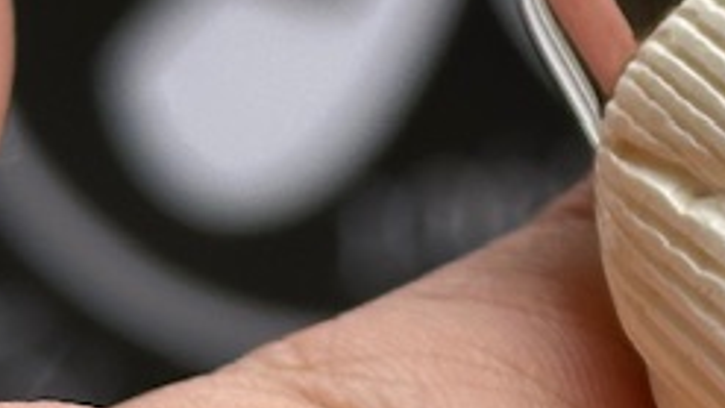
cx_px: 1033
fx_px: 5210
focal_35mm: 271
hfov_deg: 7.8
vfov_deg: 4.5
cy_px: -126
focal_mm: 6.86
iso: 64
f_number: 1.78
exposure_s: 1/1095
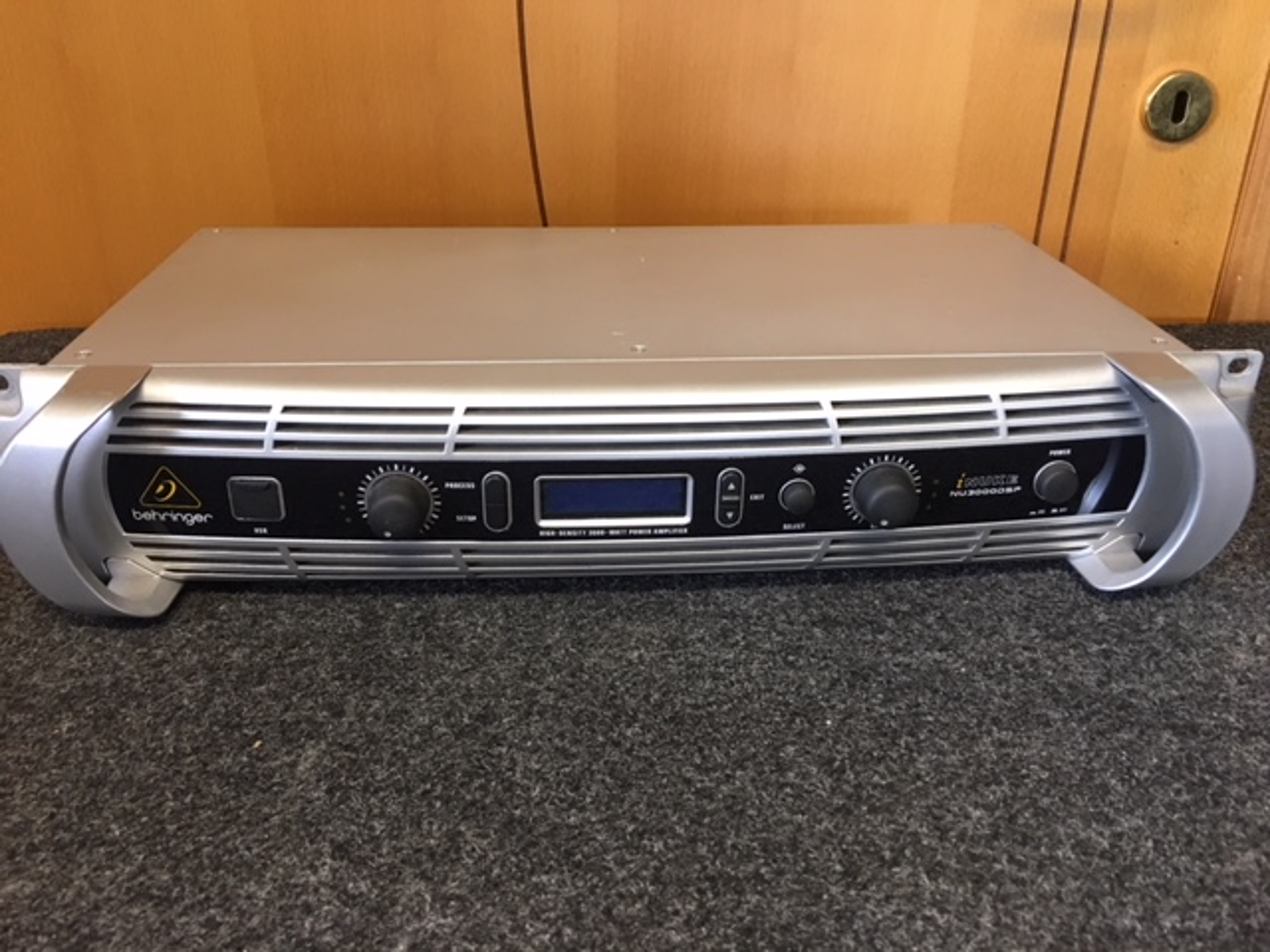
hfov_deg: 61.7
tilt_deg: -27.3
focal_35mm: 29
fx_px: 1064
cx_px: 635
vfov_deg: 48.2
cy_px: 476
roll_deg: -0.1
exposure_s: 1/17
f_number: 2.2
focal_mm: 4.15
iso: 100
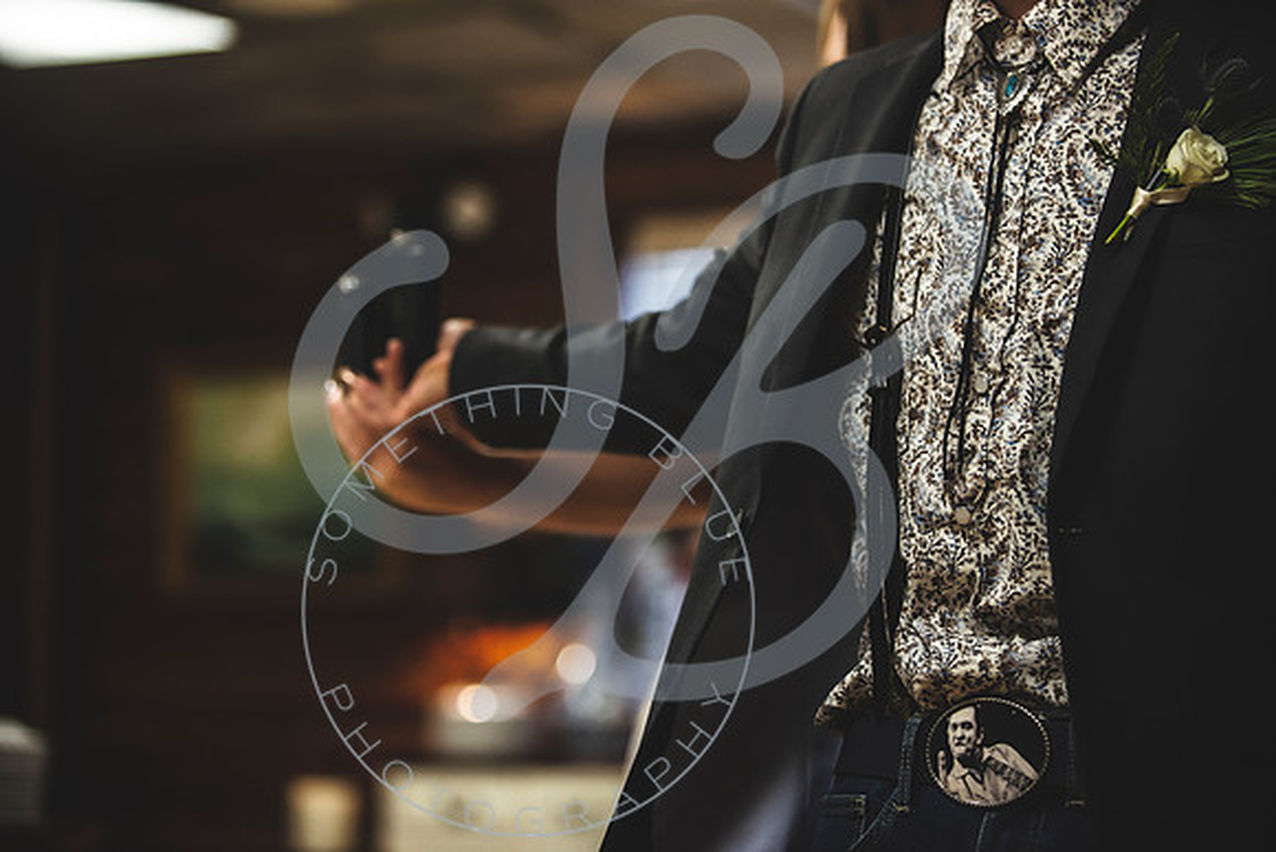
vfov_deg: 15.2
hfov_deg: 22.6
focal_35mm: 90
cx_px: 638
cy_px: 426
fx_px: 3191
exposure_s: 1/200
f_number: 2.8
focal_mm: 90
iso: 1000
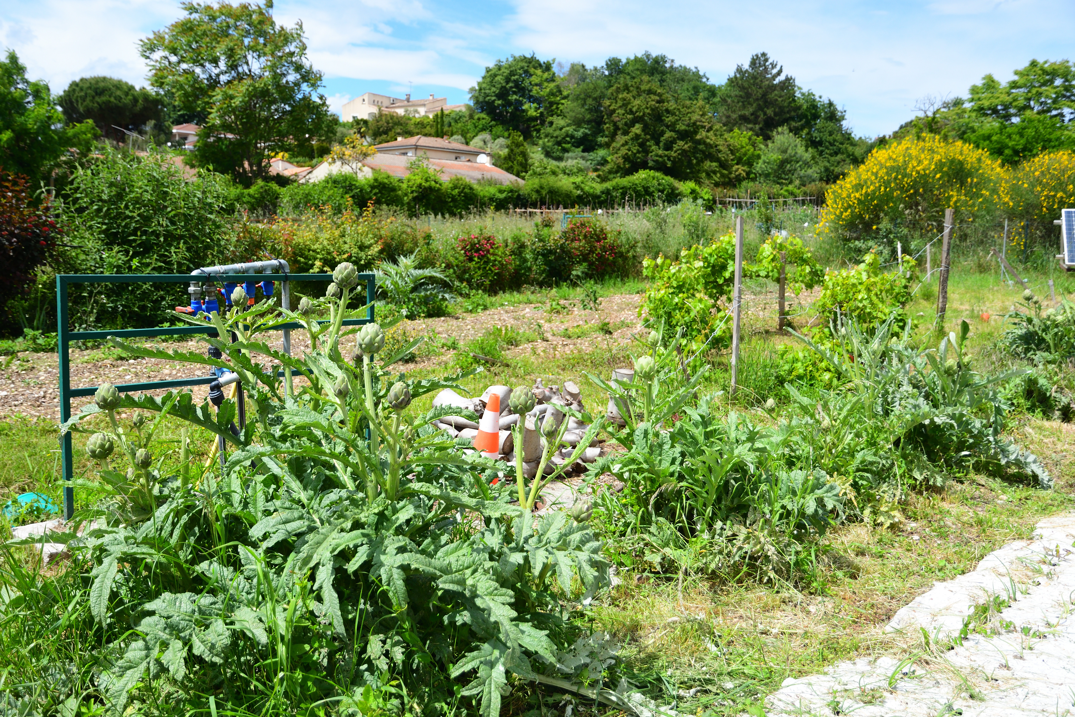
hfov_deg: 57.2
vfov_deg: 40.0
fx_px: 985
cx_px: 538
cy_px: 358
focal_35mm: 33
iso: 400
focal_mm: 22
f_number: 3.8
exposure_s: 1/2500
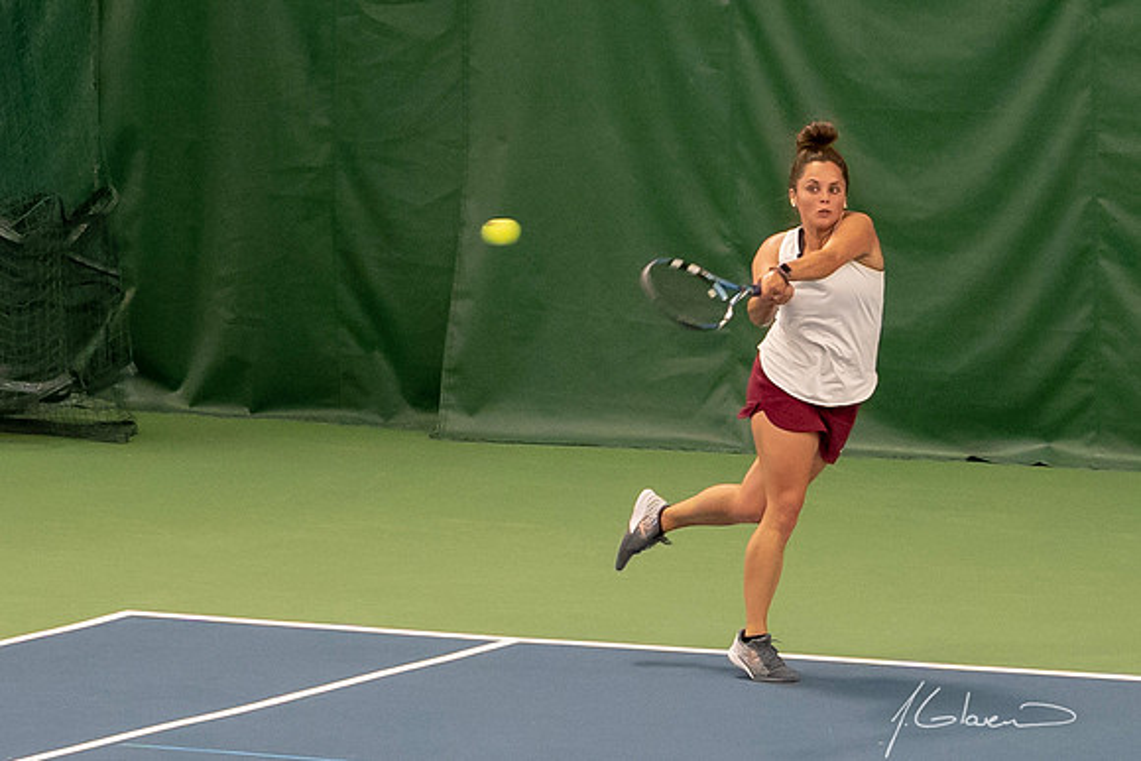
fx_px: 11098
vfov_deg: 3.9
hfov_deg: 5.9
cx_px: 782
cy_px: 362
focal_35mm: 350
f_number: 4.5
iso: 4000
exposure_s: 1/250
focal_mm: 75
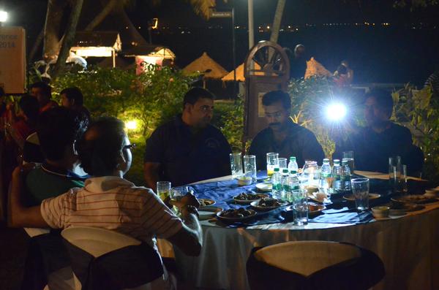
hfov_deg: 30.6
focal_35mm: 66
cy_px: 145
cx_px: 220
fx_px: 803
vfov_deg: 20.5
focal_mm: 44
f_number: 5.3
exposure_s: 1/30
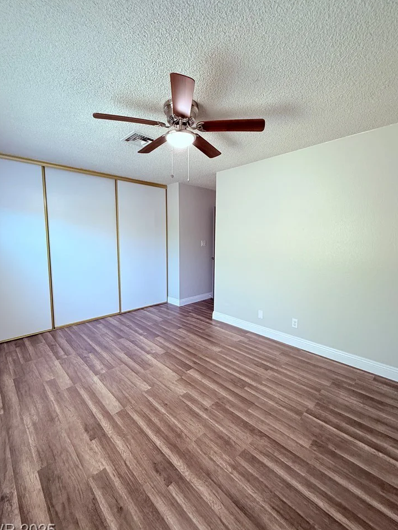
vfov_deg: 98.2
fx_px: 230
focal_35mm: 15
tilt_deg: -5.1
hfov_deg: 81.7
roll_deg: -0.2
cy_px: 262
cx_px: 194
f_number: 2.2
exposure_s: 1/60
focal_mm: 2.22
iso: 200
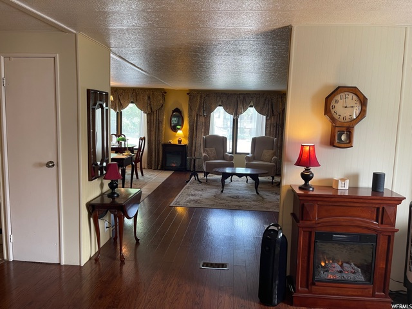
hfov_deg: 67.3
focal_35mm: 26
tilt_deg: -7.4
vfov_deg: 53.1
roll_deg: -1.6
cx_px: 206
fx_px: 309
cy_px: 154
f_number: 1.6
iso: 80
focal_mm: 5.1
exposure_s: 1/60
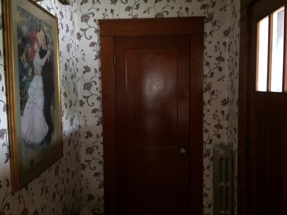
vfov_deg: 48.2
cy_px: 108
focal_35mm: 29
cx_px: 144
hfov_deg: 61.7
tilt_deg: -6.3
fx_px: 240
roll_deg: +1.8
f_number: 2.2
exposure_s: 1/15
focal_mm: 4.15
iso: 400
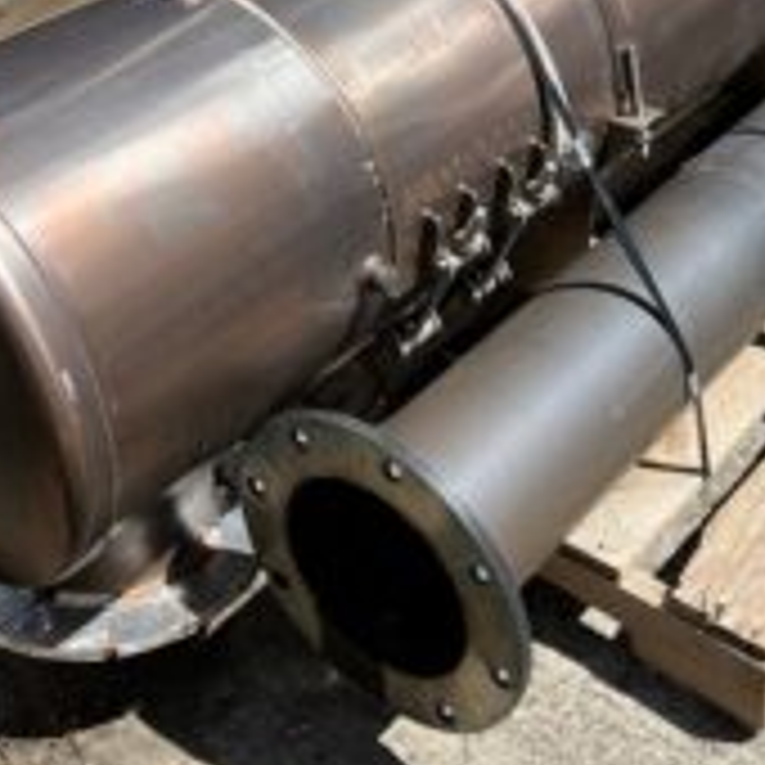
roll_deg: +0.0
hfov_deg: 28.1
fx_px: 1525
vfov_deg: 27.4
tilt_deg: -34.2
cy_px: 122
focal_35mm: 61
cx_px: 450
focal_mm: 5.1
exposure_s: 1/2755
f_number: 1.6
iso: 50
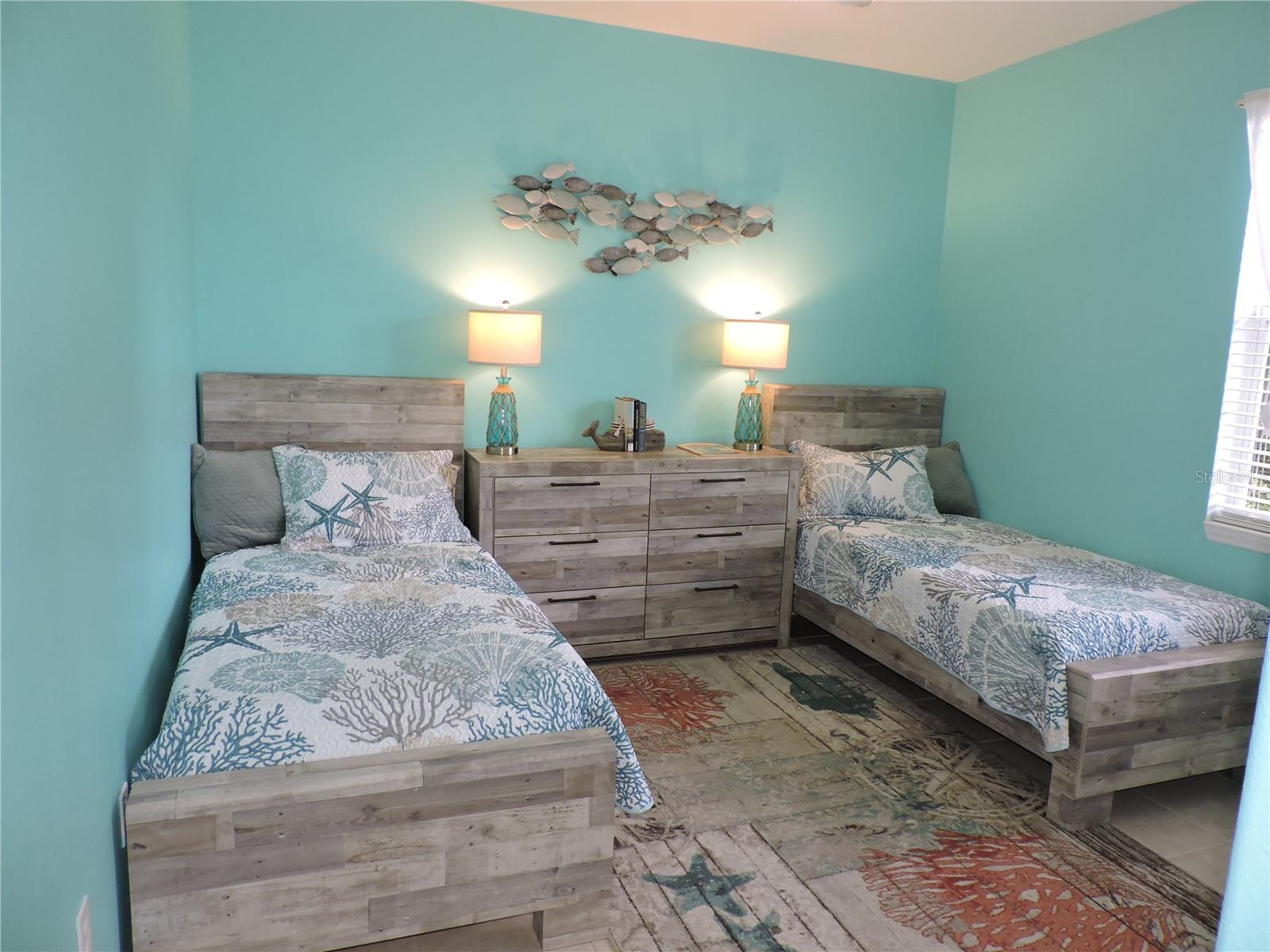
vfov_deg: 56.8
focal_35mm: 24
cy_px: 476
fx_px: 881
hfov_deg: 71.6
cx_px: 635
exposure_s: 1/40
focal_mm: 4.3
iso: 280
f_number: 3
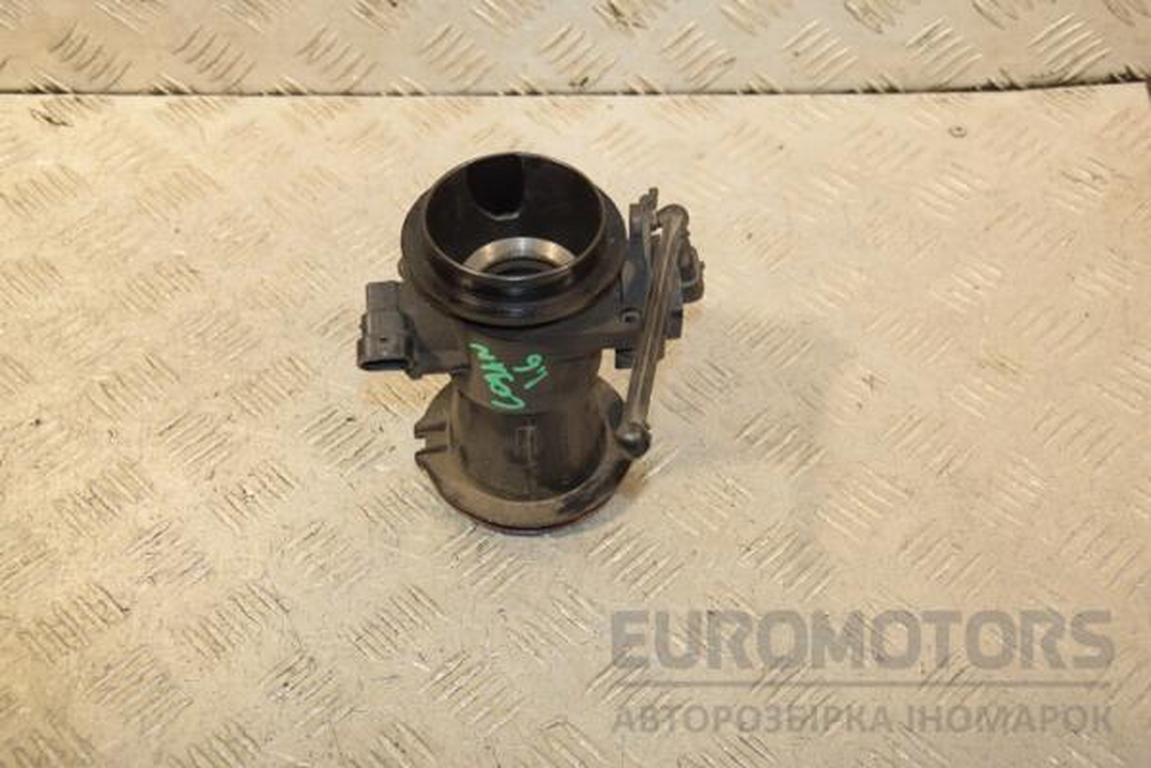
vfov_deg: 26.5
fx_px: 1630
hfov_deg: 38.9
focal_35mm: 51
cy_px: 384
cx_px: 576
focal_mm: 34
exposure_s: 1/200
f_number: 5.6
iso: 800
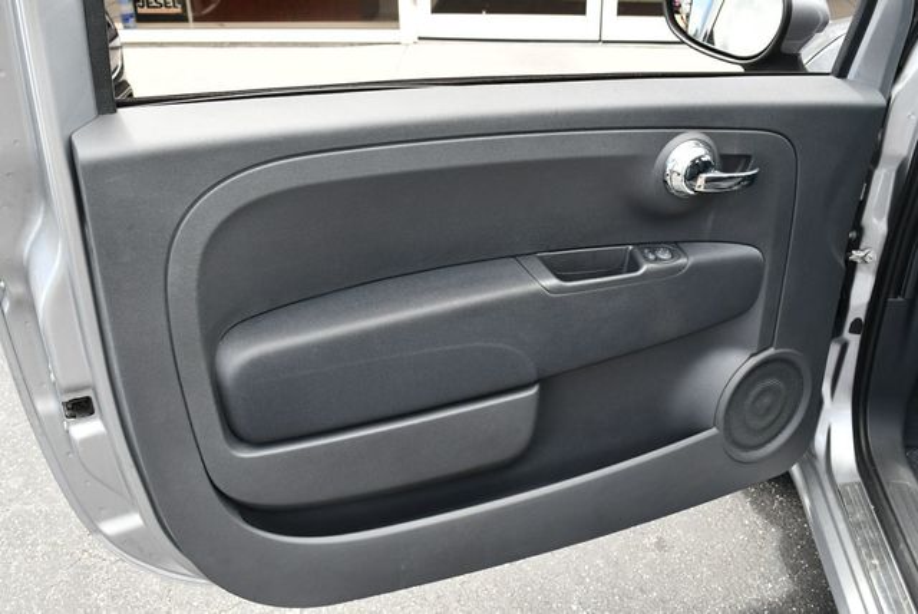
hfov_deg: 53.1
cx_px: 459
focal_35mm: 36
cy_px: 307
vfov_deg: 36.9
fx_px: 919
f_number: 5.6
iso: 400
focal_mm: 18
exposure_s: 1/250
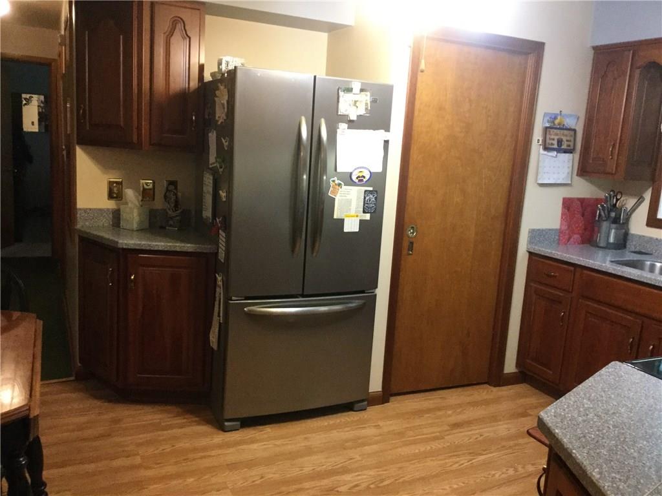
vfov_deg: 45.4
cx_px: 331
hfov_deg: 58.4
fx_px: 593
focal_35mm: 31
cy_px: 248
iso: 200
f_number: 2.4
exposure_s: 1/30
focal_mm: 3.3
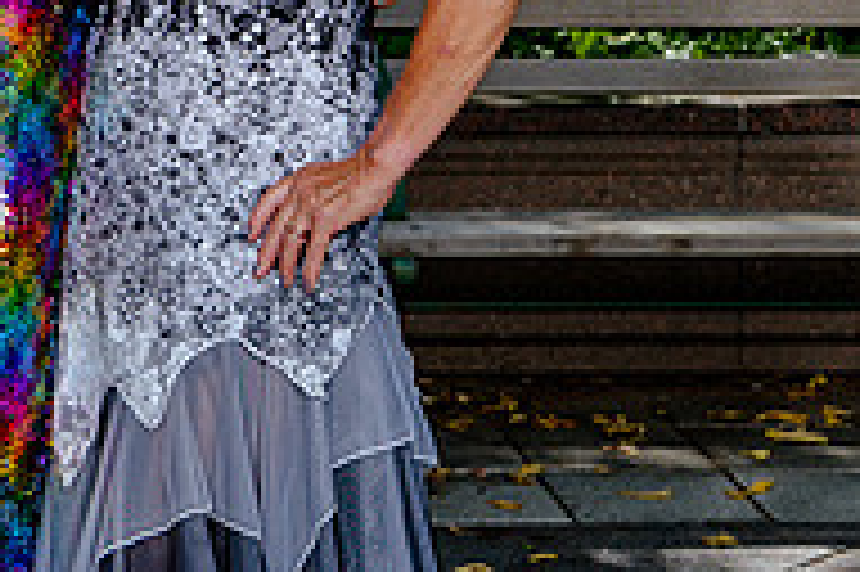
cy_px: -411
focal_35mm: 162
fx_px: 3867
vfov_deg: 8.2
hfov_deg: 12.1
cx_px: -409
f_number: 8
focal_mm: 46
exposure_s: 1/320
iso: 200
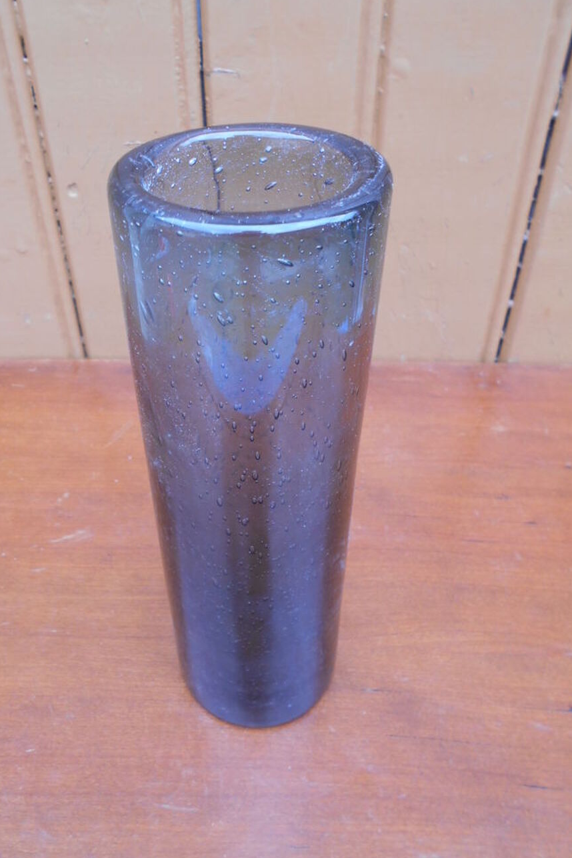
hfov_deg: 46.2
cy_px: 426
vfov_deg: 65.5
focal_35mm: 28
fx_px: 667
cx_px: 241
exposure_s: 1/40
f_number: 3.2
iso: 80
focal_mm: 4.6
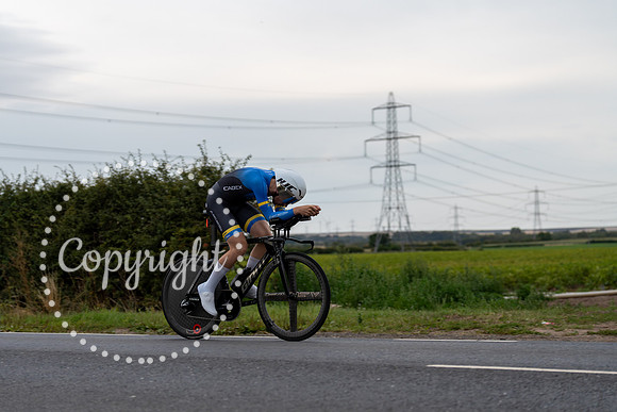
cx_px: 308
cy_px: 206
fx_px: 1200
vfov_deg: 19.5
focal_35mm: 70
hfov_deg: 28.8
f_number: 3.2
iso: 1000
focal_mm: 70
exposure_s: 1/800
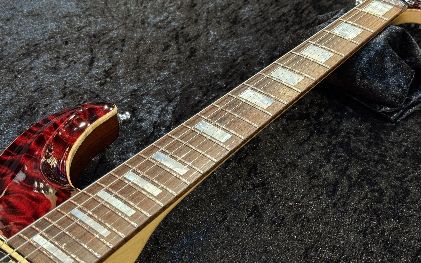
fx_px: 585
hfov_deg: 39.6
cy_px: 151
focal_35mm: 51
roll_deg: -5.8
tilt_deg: -39.5
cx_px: 210
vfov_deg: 25.3
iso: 250
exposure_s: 1/40
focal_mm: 6.76
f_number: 1.78
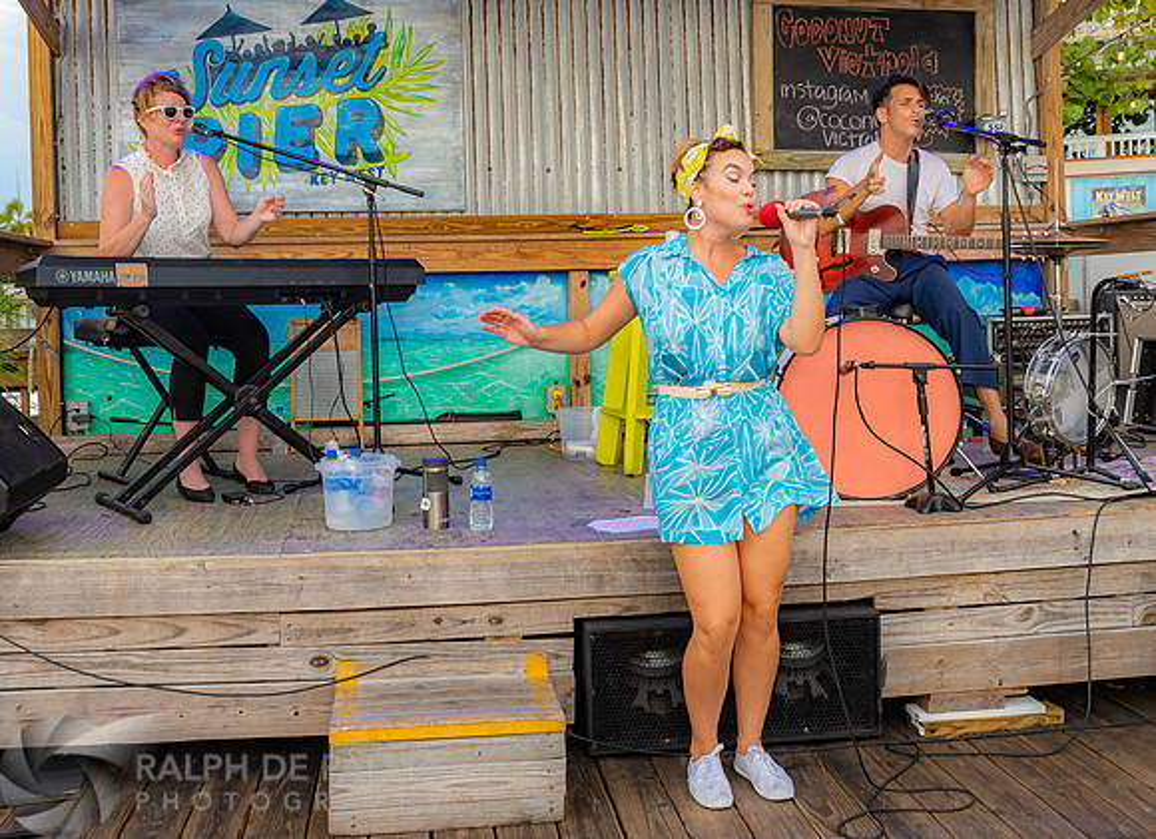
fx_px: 1288
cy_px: 310
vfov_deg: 35.9
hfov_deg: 48.3
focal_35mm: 39
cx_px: 532
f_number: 5.6
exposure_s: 1/160
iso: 400
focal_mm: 28
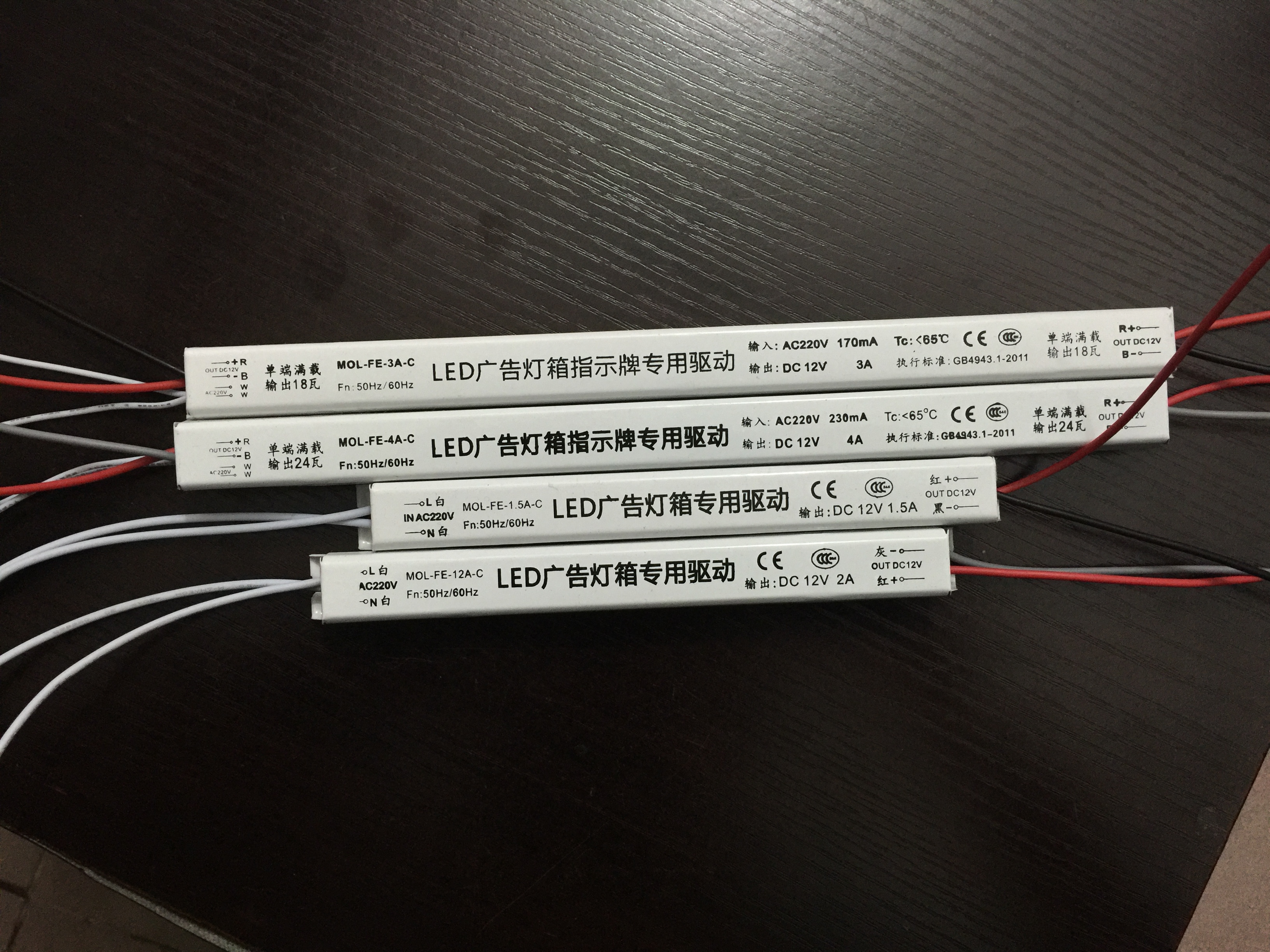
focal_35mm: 29
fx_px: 1064
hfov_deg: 61.7
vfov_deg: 48.2
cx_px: 635
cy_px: 476
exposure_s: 1/8
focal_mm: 4.15
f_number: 2.2
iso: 125
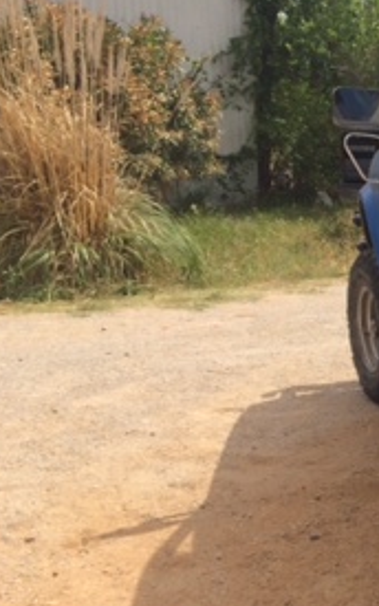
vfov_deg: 27.7
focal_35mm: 74
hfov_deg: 15.3
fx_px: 1222
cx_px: 672
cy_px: 392
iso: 40
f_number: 2.2
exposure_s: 1/2053
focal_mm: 4.12
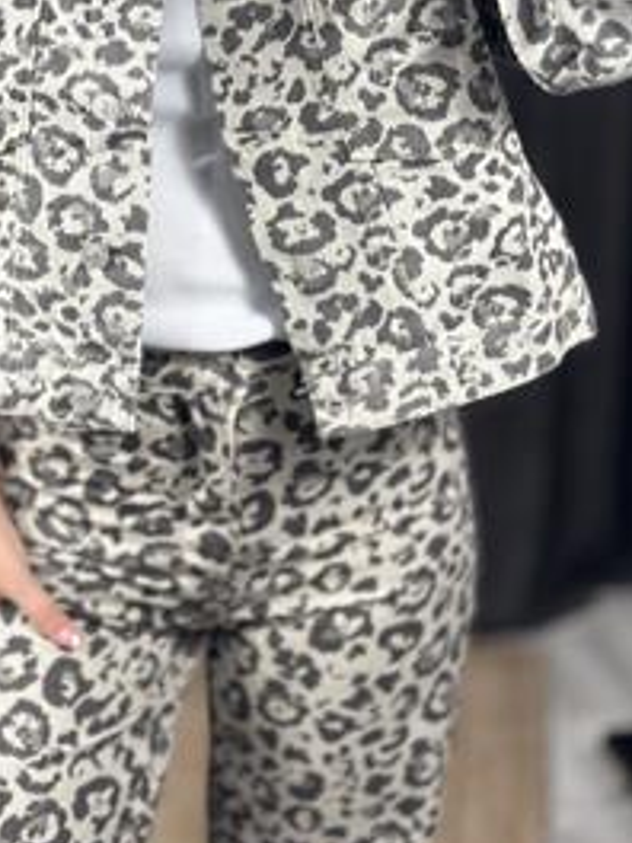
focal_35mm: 75
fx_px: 1826
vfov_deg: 25.7
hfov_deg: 19.5
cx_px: 176
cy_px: 219
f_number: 1.78
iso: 100
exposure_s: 1/100
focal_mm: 6.86
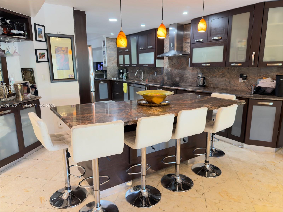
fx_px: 196
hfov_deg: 71.6
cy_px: 106
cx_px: 142
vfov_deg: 56.8
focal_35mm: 24
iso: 250
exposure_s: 1/60
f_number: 1.78
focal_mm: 6.76
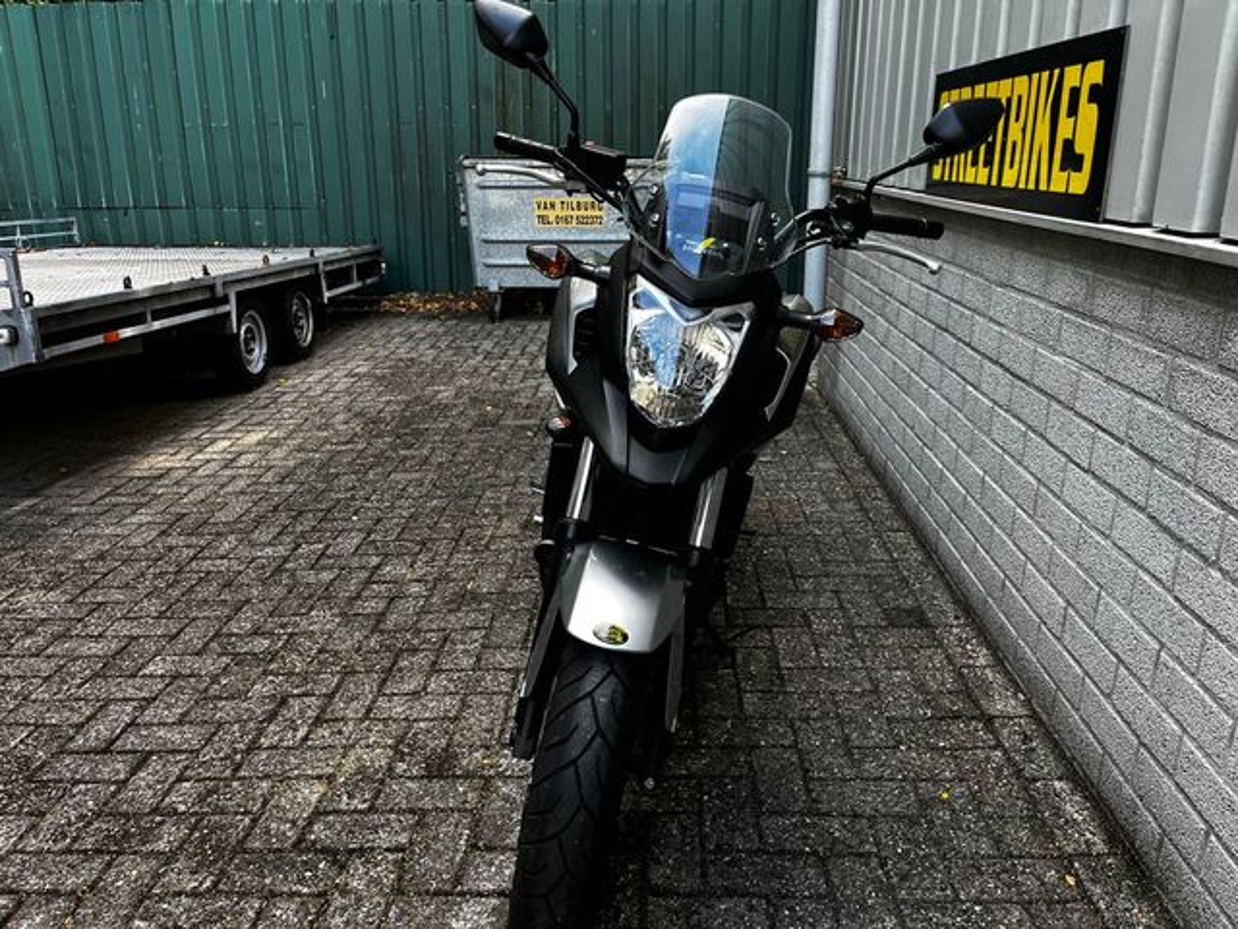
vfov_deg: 53.1
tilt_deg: -19.5
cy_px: 464
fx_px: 930
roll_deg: +0.1
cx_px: 619
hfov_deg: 67.3
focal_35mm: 26
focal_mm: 5.1
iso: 50
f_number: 1.6
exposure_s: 1/122
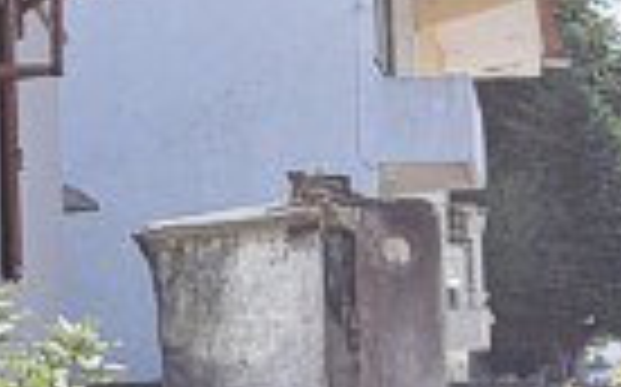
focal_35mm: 193
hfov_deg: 10.3
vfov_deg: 6.8
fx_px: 3267
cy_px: 369
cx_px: 1107
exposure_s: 1/320
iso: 200
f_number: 9
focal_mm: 29
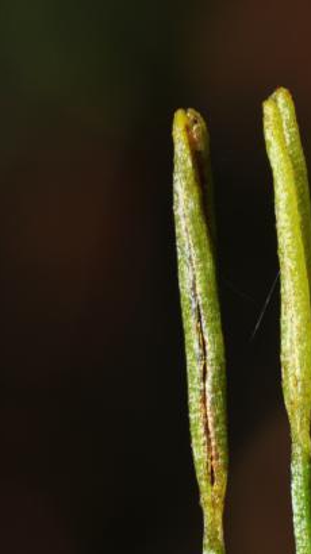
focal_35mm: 138
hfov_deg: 8.8
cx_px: 221
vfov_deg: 15.5
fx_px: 2027
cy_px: 382
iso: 250
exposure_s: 1/60
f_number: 18
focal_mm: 60
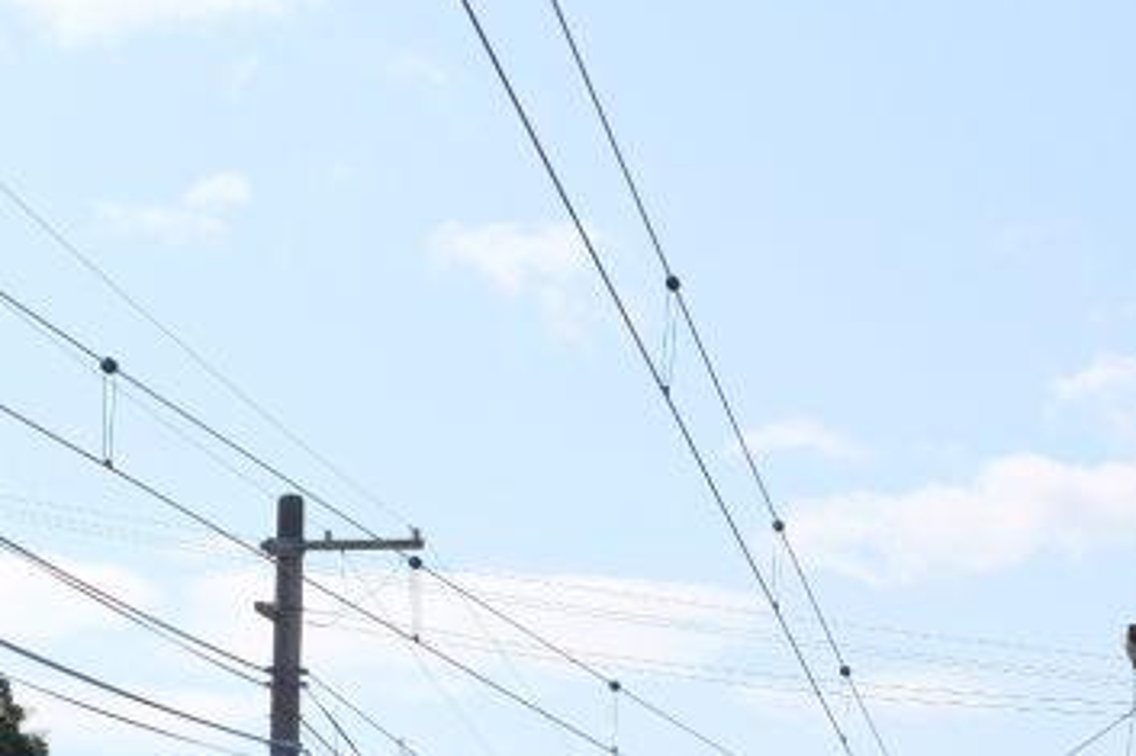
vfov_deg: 10.4
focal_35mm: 130
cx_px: 367
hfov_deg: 15.7
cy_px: 824
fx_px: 4100
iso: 400
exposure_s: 1/800
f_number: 8
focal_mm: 34.3
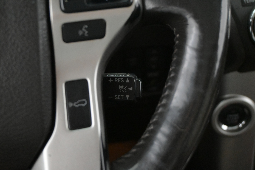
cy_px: 85
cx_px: 128
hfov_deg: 43.0
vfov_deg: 29.4
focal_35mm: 46
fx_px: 324
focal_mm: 30.5
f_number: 4.8
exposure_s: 1/50
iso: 8000
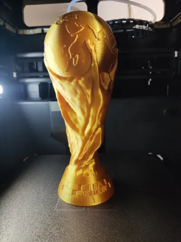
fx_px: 174
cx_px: 90
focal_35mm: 25
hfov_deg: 54.9
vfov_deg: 69.4
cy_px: 121
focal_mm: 4.71
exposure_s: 1/33
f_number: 1.79
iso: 554
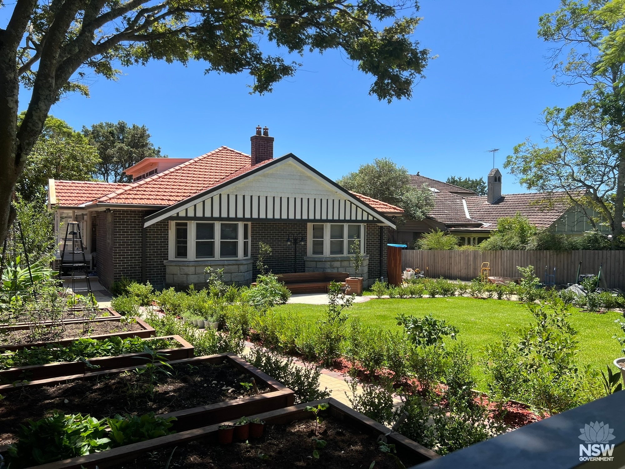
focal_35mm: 26
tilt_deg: -1.1
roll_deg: -0.6
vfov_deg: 53.1
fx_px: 469
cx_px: 312
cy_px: 234
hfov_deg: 67.3
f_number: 1.5
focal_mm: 5.7
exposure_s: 1/2762
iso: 50
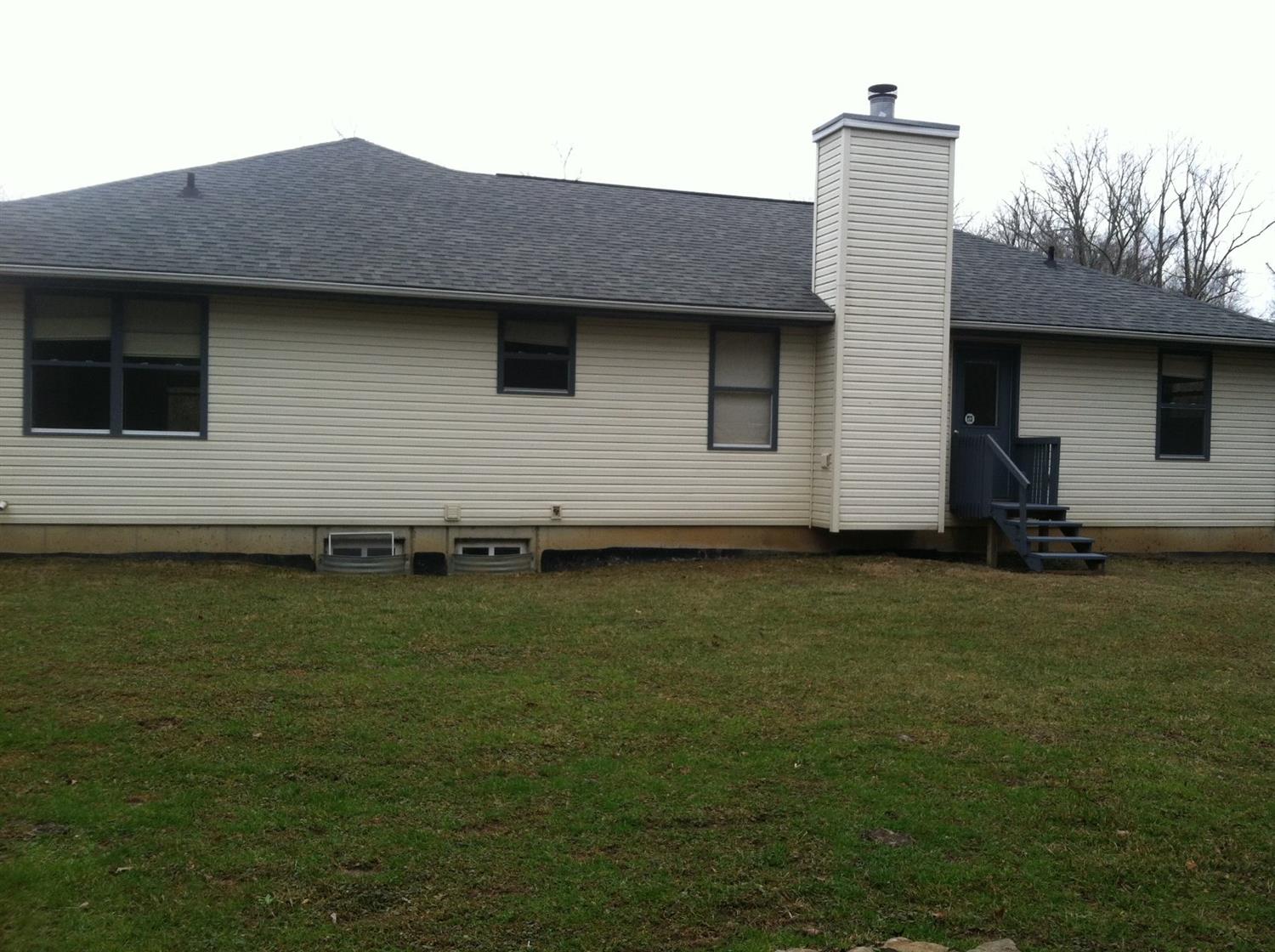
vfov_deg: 40.6
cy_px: 476
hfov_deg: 52.7
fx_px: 1287
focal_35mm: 35
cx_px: 638
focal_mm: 3.85
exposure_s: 1/313
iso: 80
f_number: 2.8
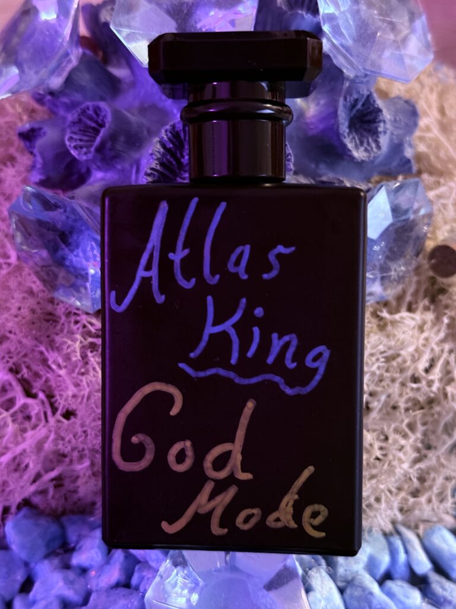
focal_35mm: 48
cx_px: 228
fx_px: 843
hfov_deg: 30.3
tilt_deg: -56.0
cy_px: 304
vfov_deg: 39.7
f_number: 1.78
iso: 1250
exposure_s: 1/17
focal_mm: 6.76
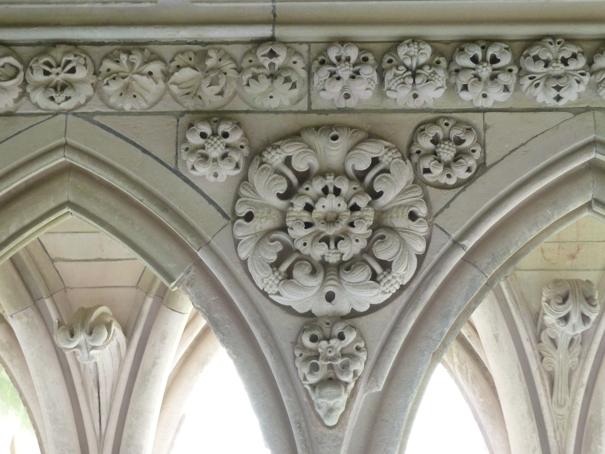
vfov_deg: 20.4
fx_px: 1258
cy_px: 227
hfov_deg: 27.0
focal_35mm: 72
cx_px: 302
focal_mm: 11.9
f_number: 4.1
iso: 400
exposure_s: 1/8
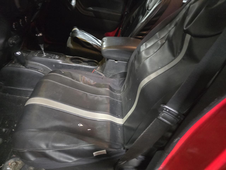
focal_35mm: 23
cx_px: 113
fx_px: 150
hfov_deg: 73.9
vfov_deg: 58.9
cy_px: 85
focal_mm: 6.3
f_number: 1.7
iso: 1600
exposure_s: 1/30
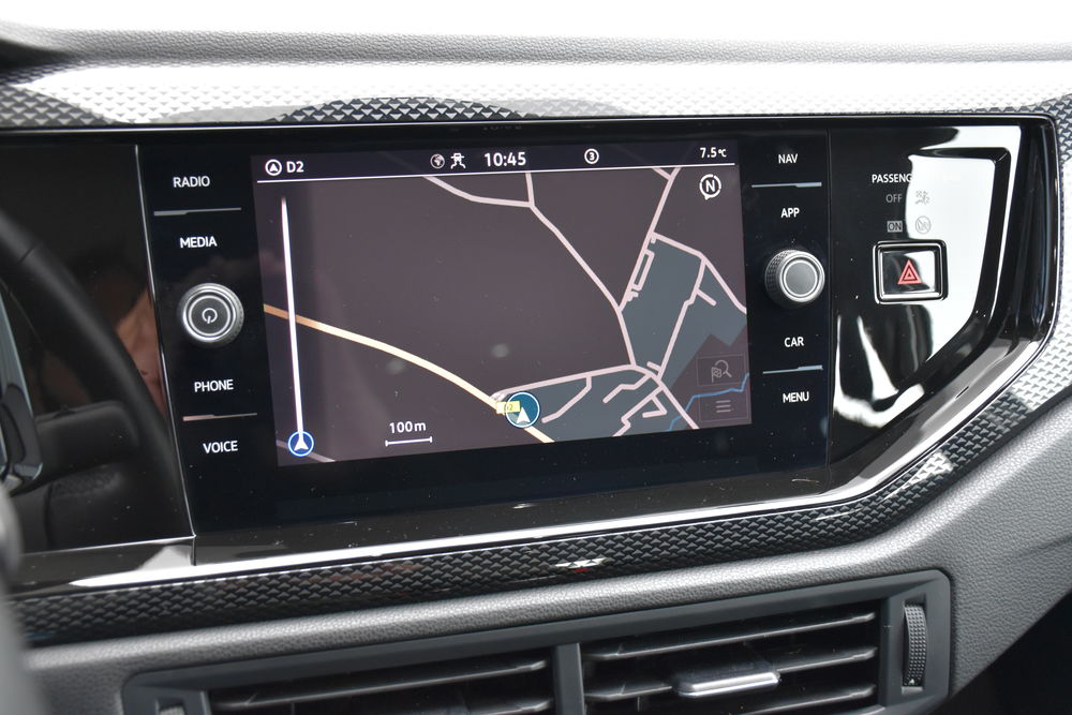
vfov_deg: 33.0
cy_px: 358
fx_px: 1206
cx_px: 536
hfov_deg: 47.9
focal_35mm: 40
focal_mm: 27
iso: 1250
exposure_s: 1/60
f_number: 4
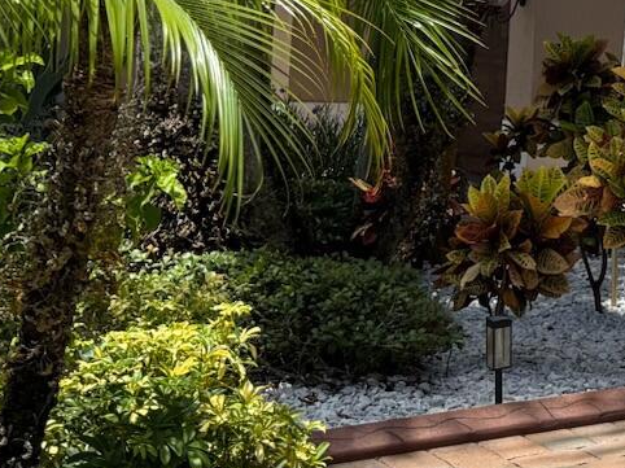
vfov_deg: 14.1
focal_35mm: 102
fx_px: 1841
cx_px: 935
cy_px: -73
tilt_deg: +4.0
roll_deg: -2.0
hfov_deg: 17.4
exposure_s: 1/3759
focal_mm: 6.76
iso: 100
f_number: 1.78
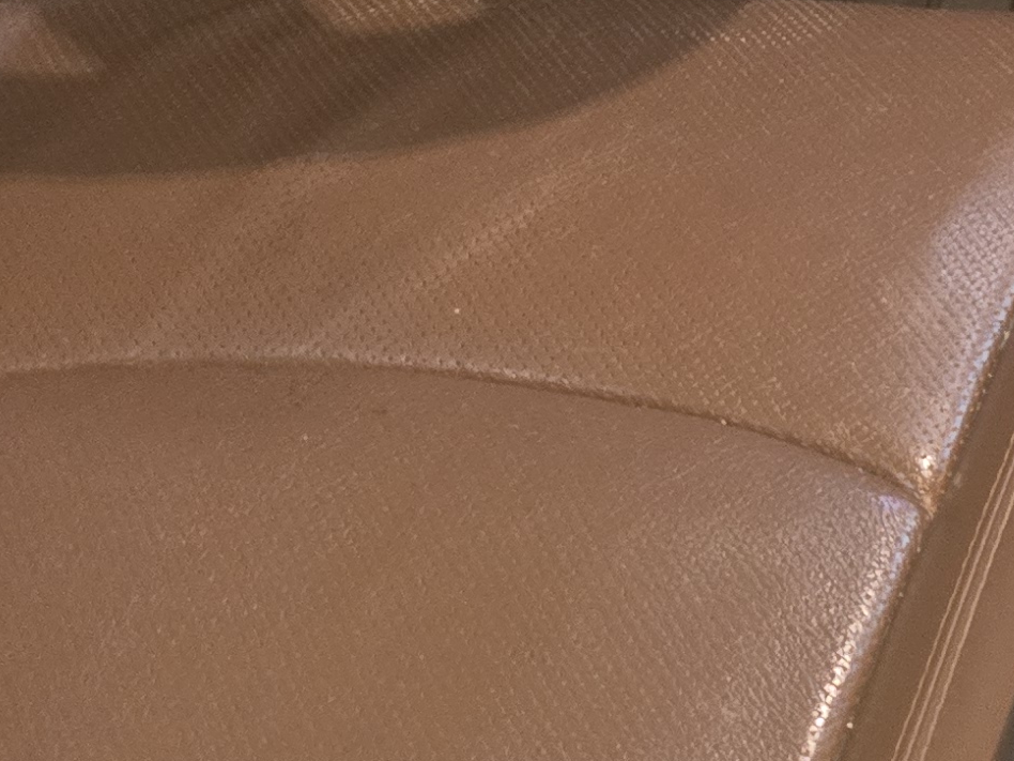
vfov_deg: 13.6
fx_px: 2841
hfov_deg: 16.7
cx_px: 1852
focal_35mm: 97
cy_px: -635
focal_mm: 5.4
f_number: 1.8
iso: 500
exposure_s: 1/12
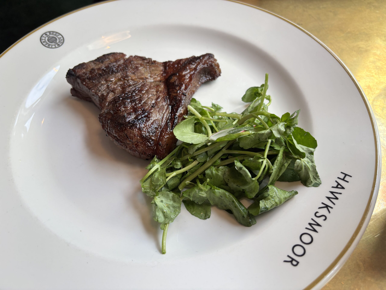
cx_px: 193
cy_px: 145
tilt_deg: -55.0
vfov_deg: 53.1
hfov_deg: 67.3
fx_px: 290
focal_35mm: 26
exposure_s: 1/100
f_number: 1.6
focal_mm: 5.96
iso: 64
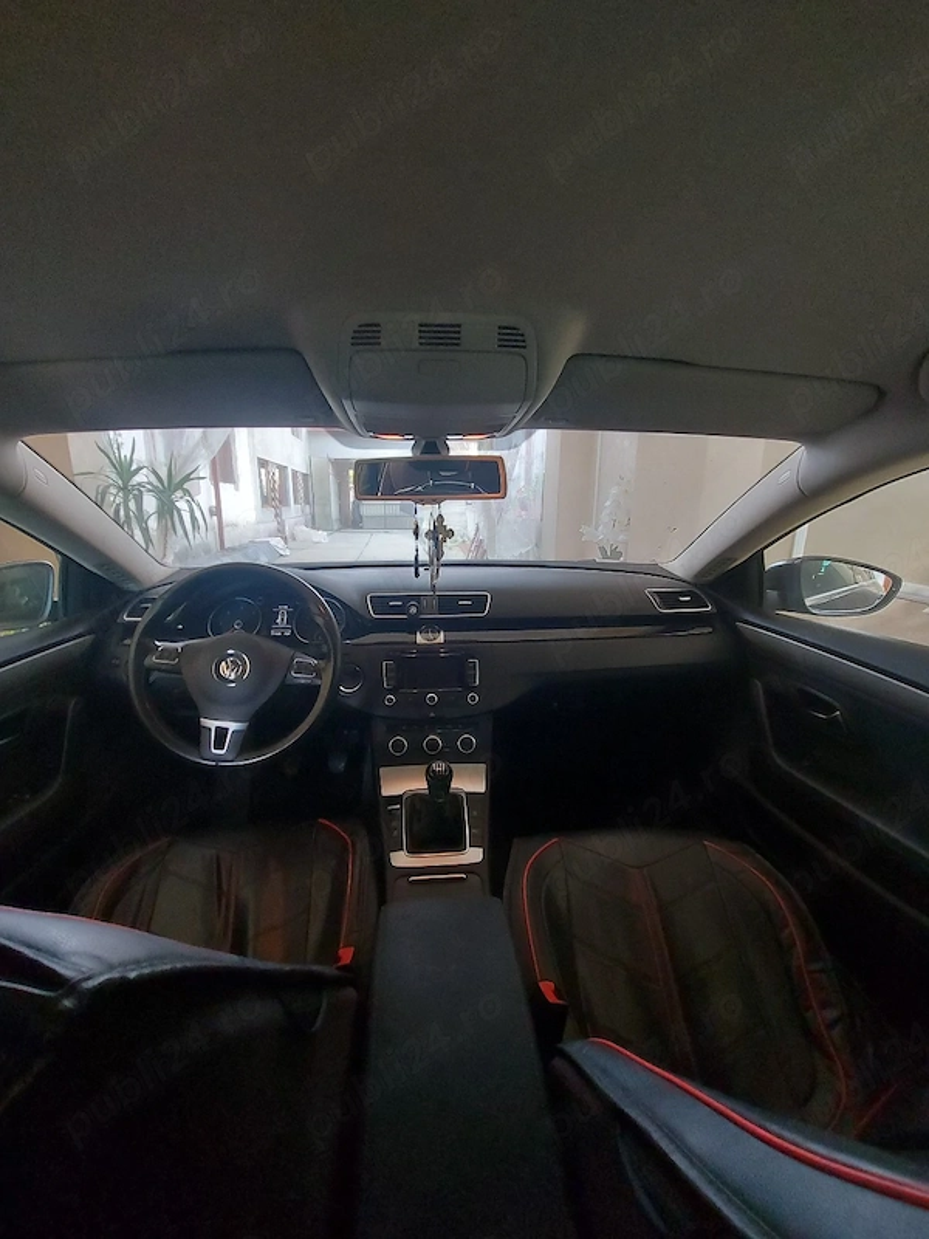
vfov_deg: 106.2
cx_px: 464
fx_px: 465
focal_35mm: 13
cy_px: 620
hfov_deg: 89.9
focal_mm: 1.74
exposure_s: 1/50
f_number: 2.2
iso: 160
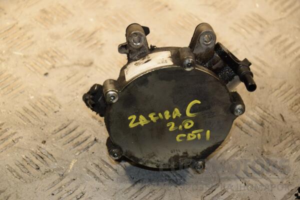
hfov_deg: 17.1
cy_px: 100
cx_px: 150
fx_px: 1000
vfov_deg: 11.4
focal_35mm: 120
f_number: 6.3
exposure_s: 1/200
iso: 800
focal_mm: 80
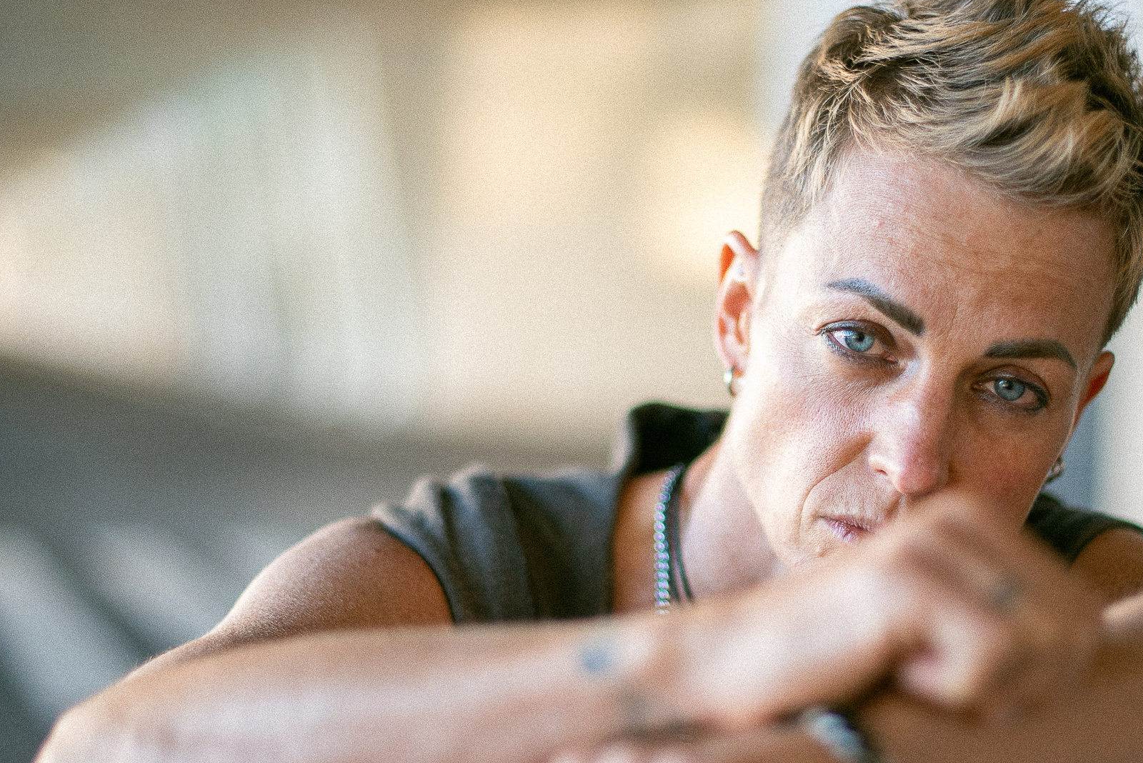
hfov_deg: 25.3
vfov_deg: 17.0
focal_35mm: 80
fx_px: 2541
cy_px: 505
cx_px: 703
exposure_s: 1/250
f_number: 1.4
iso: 250
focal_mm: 50
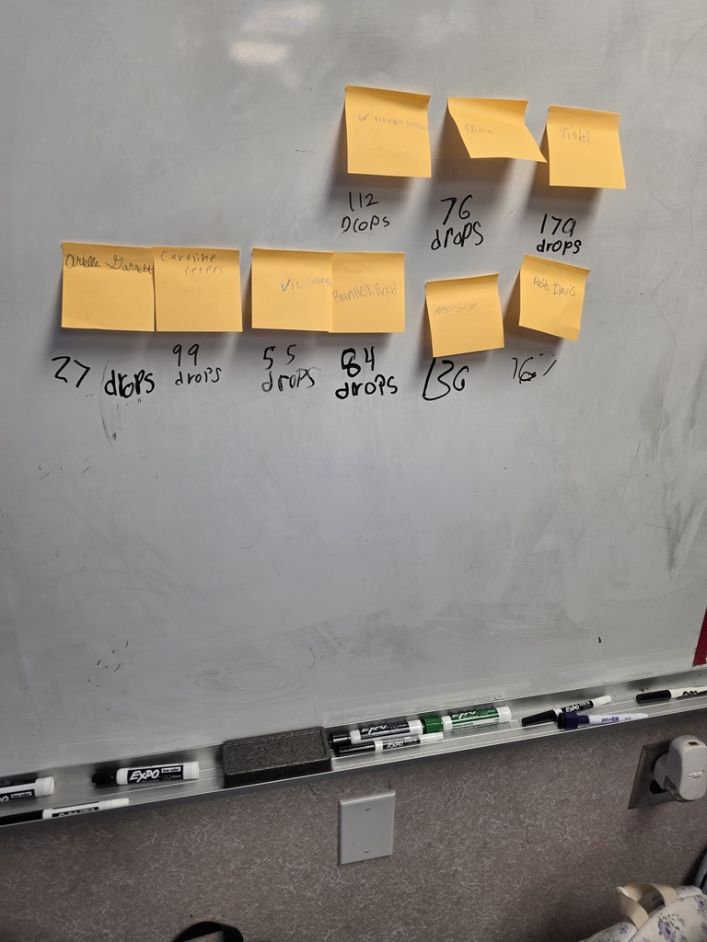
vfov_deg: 73.9
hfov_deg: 58.9
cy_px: 471
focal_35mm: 23
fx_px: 626
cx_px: 354
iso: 50
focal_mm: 6.5
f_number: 1.4
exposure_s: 1/120
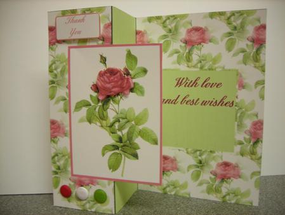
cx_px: 142
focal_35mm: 38
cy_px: 108
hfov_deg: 48.9
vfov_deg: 37.8
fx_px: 313
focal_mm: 6.3
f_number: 3.2
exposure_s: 1/3.9
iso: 90
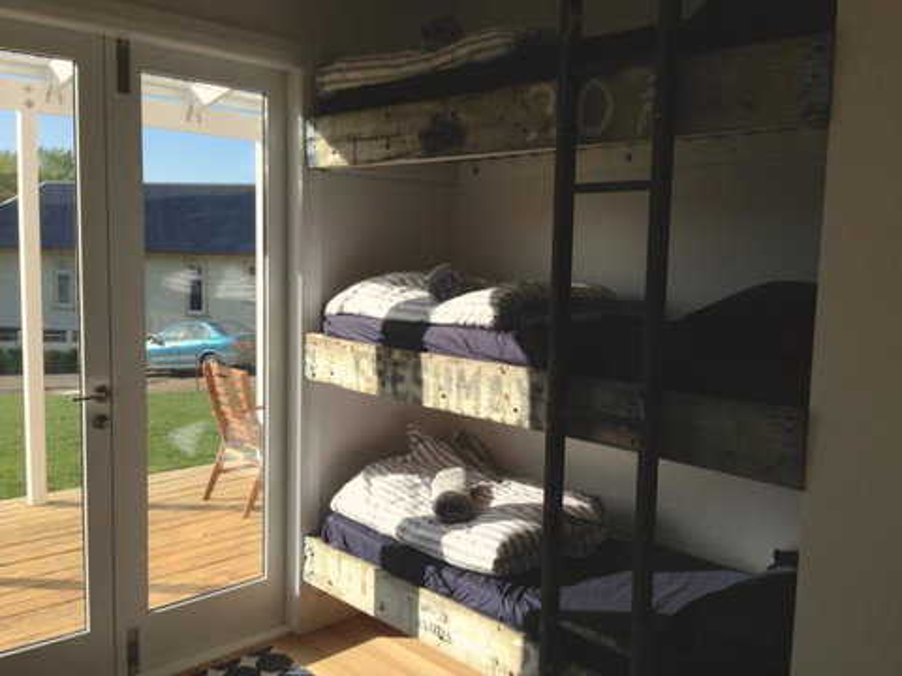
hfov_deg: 55.4
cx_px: 451
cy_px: 338
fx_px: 860
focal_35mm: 33
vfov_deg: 42.9
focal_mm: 4.12
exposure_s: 1/935
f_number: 2.4
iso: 50
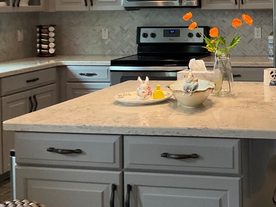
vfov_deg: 20.5
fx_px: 558
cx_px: 266
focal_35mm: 70
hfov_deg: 26.5
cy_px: 12
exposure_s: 1/60
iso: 80
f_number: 1.8
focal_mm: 3
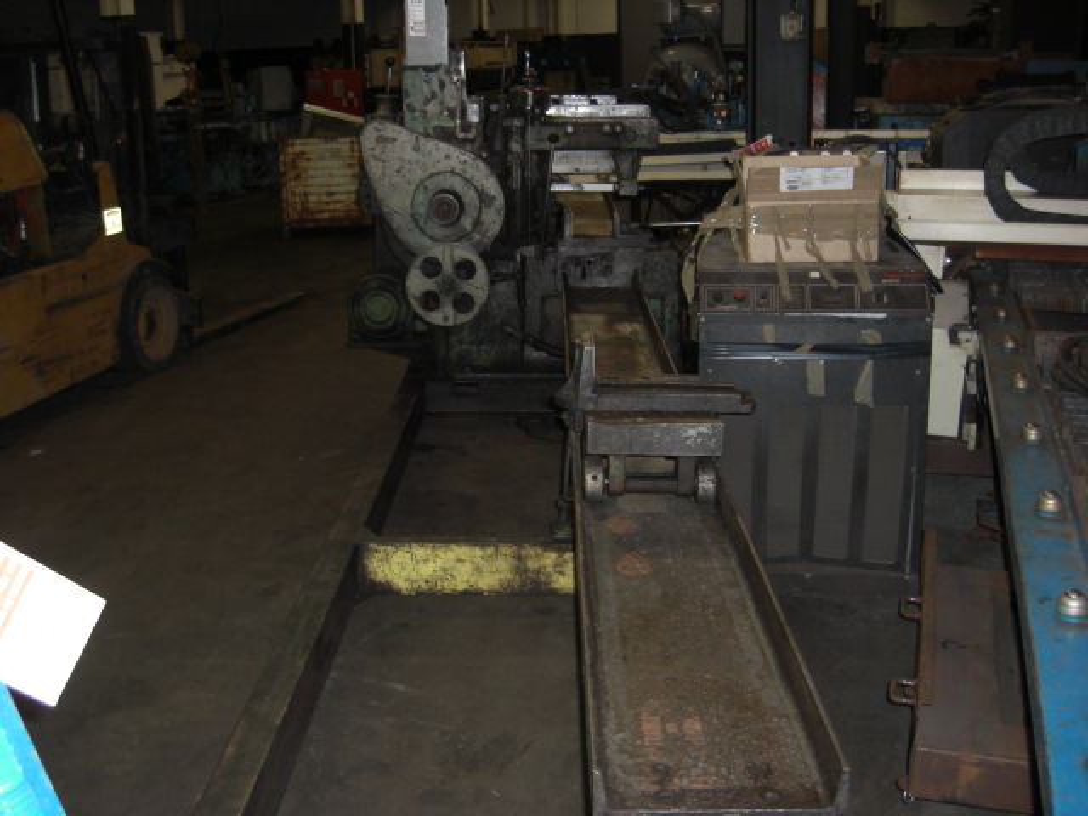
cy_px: 408
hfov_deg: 49.0
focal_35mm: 38
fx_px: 1194
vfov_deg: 37.7
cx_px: 544
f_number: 2.8
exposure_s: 1/60
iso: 200
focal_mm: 7.9
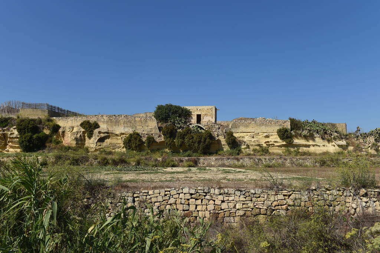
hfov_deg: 58.7
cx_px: 190
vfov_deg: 41.1
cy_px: 126
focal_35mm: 32
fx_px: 338
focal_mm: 32
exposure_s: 1/800
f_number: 8
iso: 250
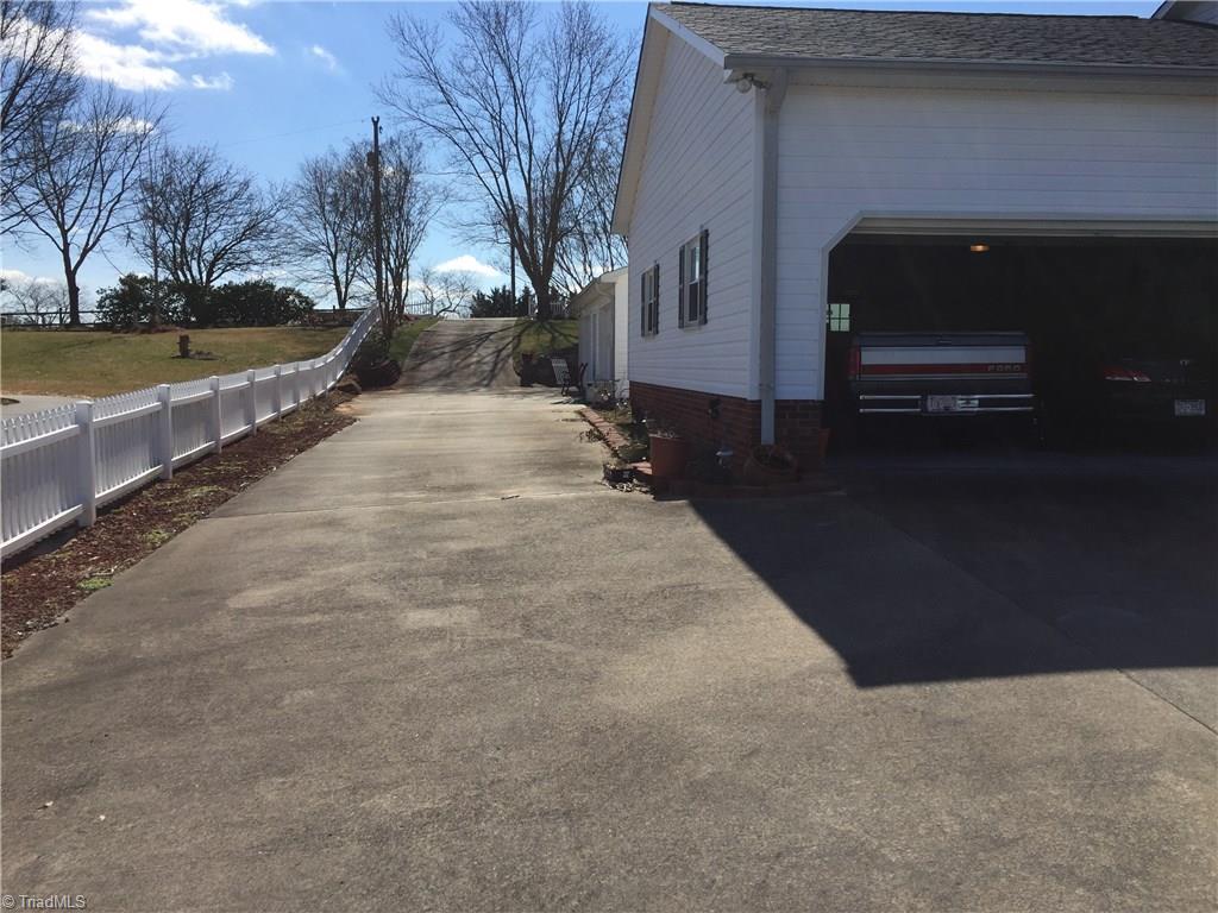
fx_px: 1020
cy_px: 456
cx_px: 609
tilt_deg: -3.7
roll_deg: -1.8
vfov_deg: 48.2
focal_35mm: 29
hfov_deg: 61.7
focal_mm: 4.15
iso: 32
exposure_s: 1/3300
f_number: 2.2
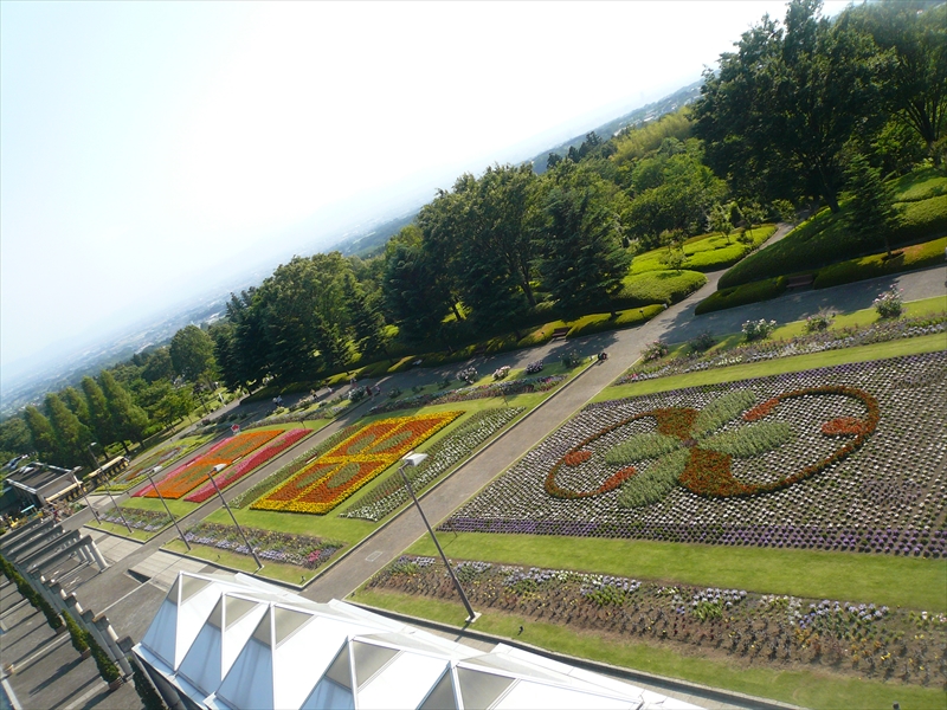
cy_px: 355
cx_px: 474
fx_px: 766
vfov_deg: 49.7
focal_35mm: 28
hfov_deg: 63.4
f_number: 8
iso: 100
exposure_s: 1/125
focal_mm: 4.6
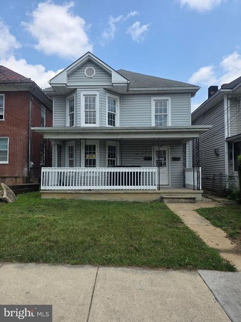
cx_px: 120
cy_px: 161
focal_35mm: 23
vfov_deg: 73.9
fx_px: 214
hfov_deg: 58.9
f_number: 1.7
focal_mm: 6.3
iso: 80
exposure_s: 1/4434
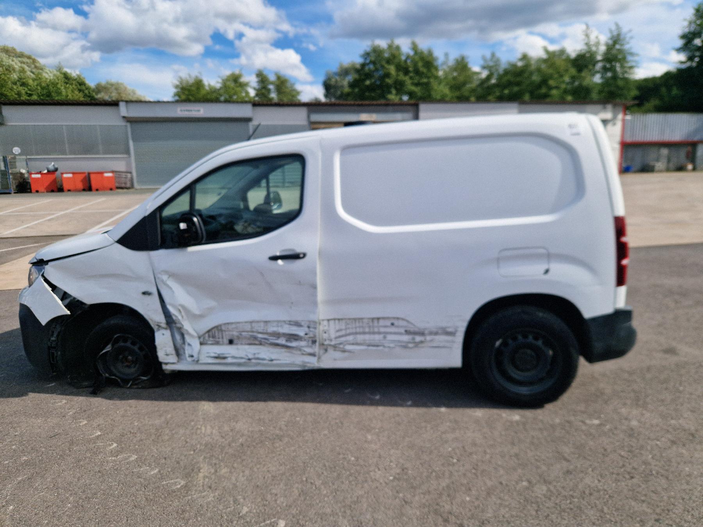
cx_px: 352
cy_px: 264
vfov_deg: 58.9
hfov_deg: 73.9
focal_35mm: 23
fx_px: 467
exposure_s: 1/2000
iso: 50
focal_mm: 5.4
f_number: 1.8
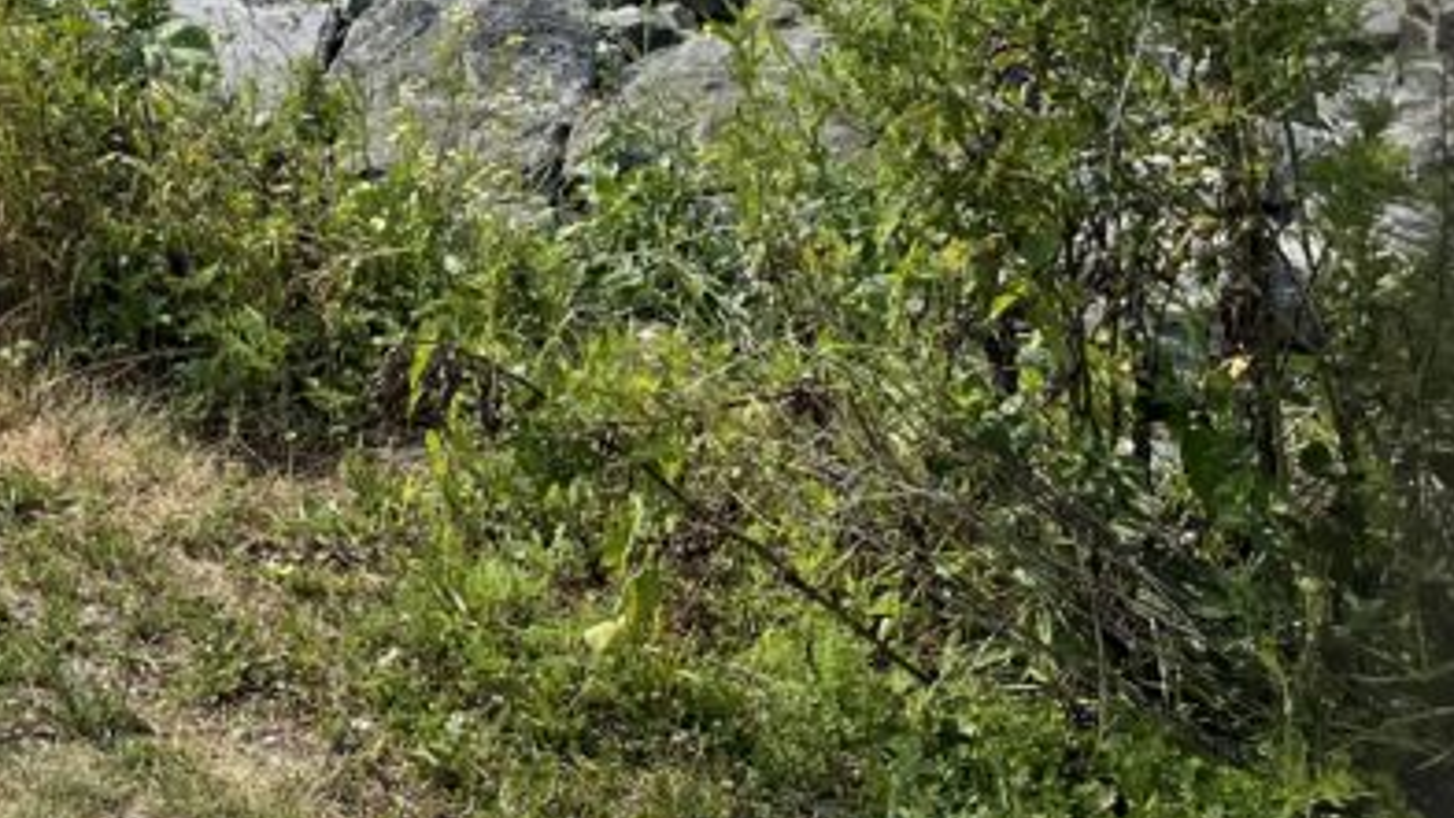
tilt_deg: -6.1
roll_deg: +0.8
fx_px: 2737
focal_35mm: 71
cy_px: -489
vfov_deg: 15.4
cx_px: -248
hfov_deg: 26.7
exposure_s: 1/5917
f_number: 1.6
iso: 32
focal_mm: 5.1
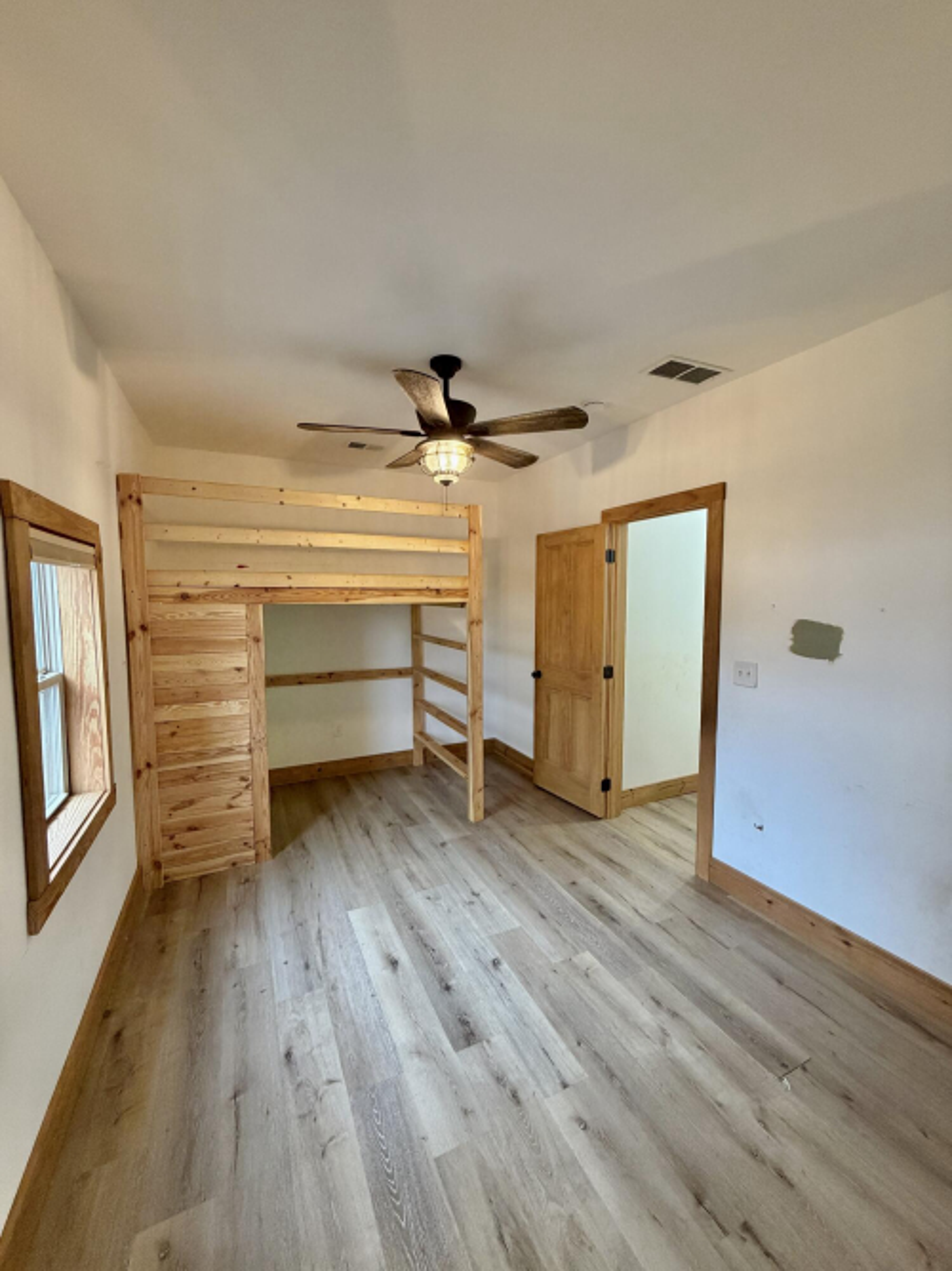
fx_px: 514
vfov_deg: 102.1
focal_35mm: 14
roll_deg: +0.4
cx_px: 476
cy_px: 636
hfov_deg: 85.7
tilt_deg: -3.6
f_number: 2.2
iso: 320
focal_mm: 2.22
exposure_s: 1/60
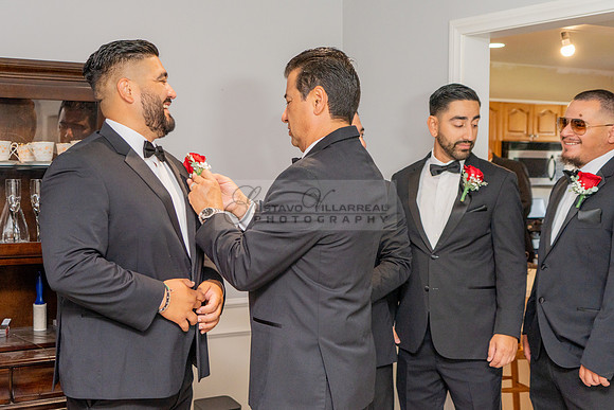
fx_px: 844
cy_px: 216
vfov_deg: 27.3
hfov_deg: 39.8
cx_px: 243
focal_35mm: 49
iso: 640
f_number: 4.5
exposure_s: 1/160
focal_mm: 41
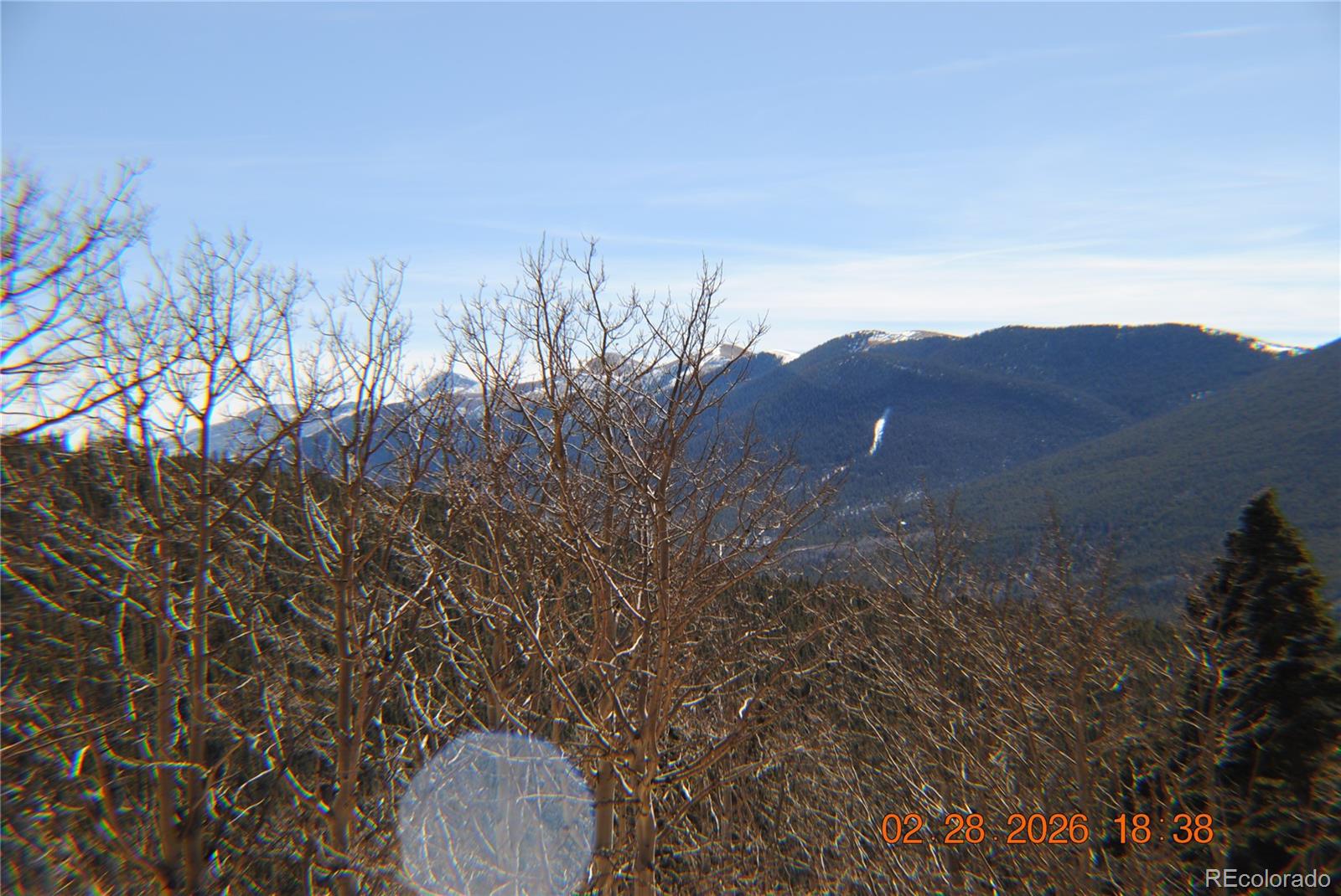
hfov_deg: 41.1
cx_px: 670
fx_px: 1790
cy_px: 448
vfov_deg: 28.1
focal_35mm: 48
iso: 100
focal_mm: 32
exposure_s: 1/250
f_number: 8
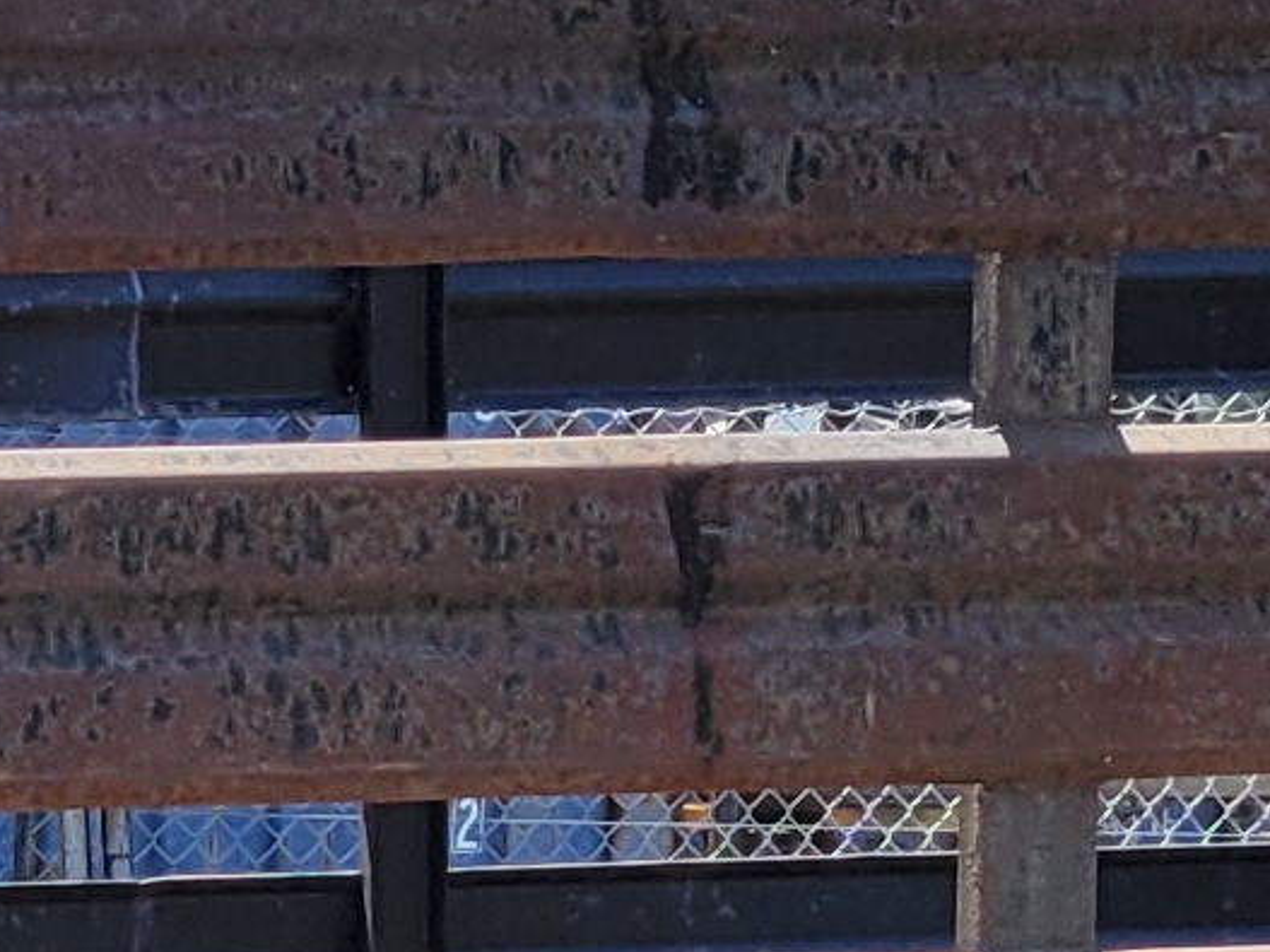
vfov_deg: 7.2
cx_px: -1118
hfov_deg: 9.4
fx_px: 7299
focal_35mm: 199
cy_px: 1730
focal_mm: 5.4
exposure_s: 1/1096
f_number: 1.8
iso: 40
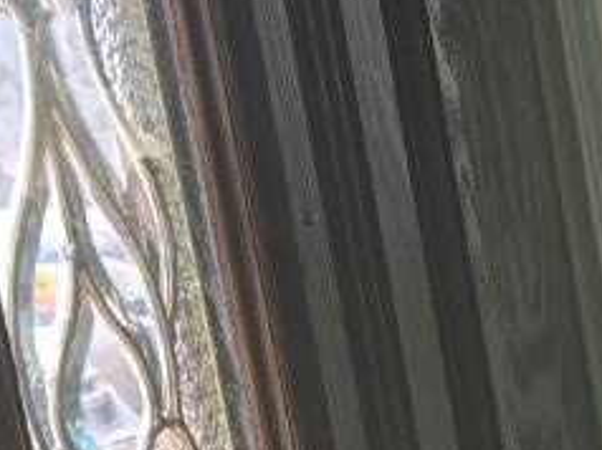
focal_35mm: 164
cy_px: 714
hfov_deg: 9.8
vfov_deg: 8.8
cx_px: 1669
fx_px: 2849
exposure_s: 1/133
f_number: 1.5
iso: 50
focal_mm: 5.7
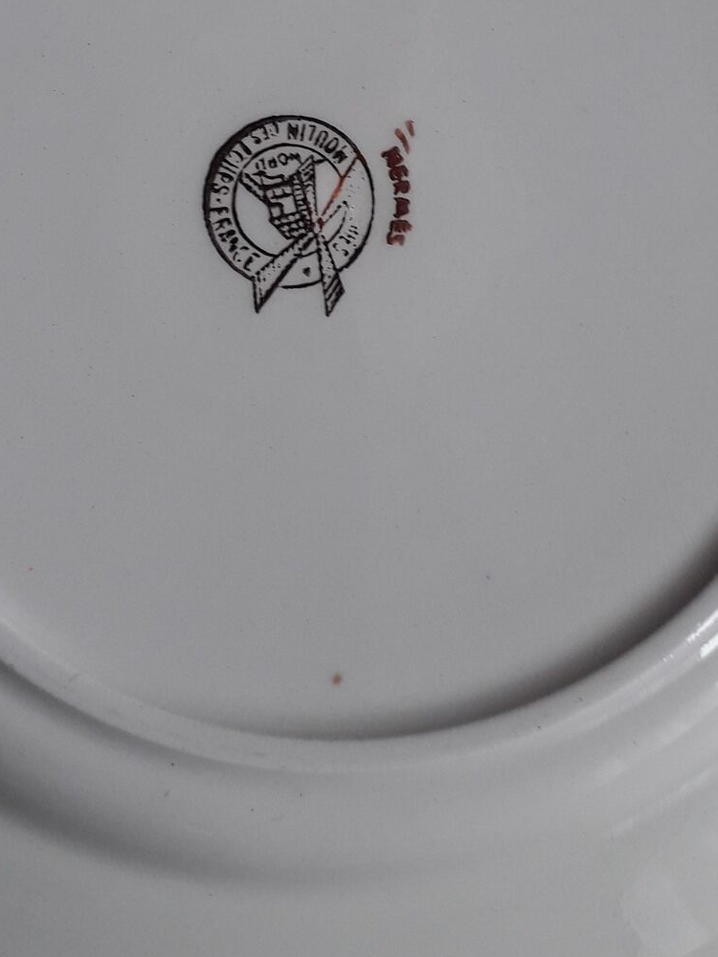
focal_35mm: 54
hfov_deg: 27.0
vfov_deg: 33.7
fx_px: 1493
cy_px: 103
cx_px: 354
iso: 40
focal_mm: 3.6
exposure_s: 1/50
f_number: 1.9
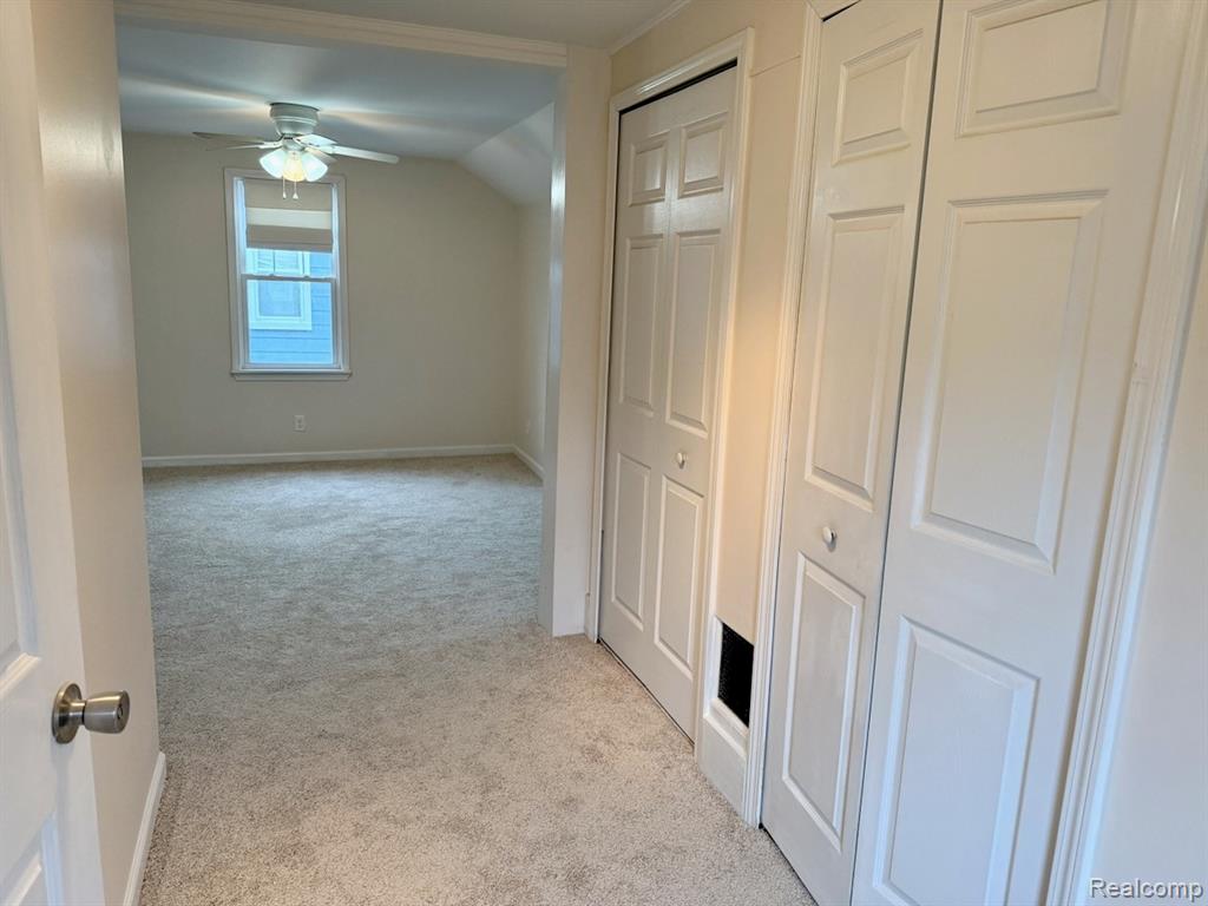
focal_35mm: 24
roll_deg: -2.4
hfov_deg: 71.6
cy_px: 453
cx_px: 604
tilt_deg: -11.2
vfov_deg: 56.8
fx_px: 838
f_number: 1.78
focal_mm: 6.76
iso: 200
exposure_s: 1/157
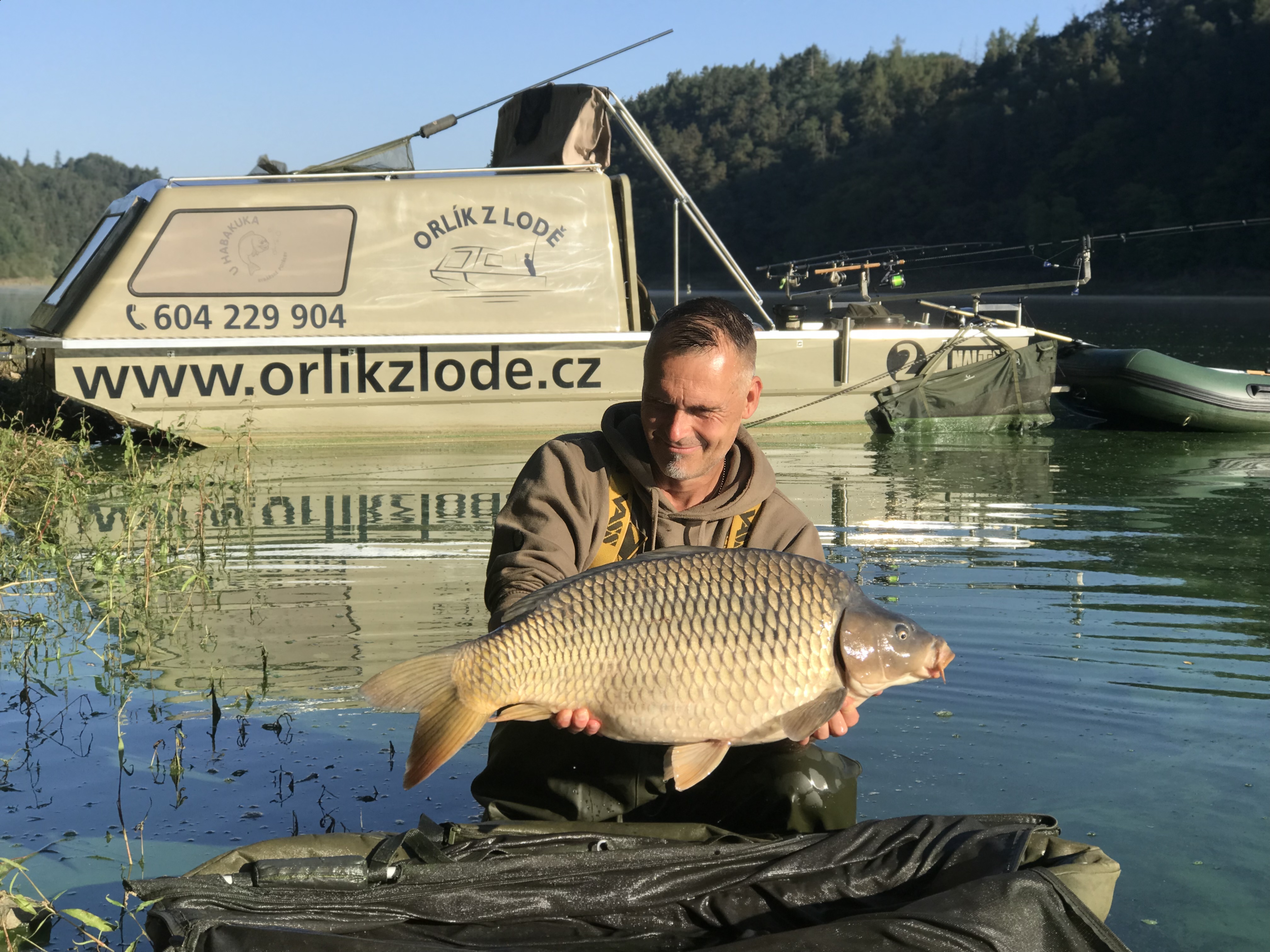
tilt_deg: -4.7
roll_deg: -0.6
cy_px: 476
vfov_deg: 25.7
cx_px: 635
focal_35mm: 57
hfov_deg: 33.8
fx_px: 2091
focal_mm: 6.6
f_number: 2.8
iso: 20
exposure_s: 1/772
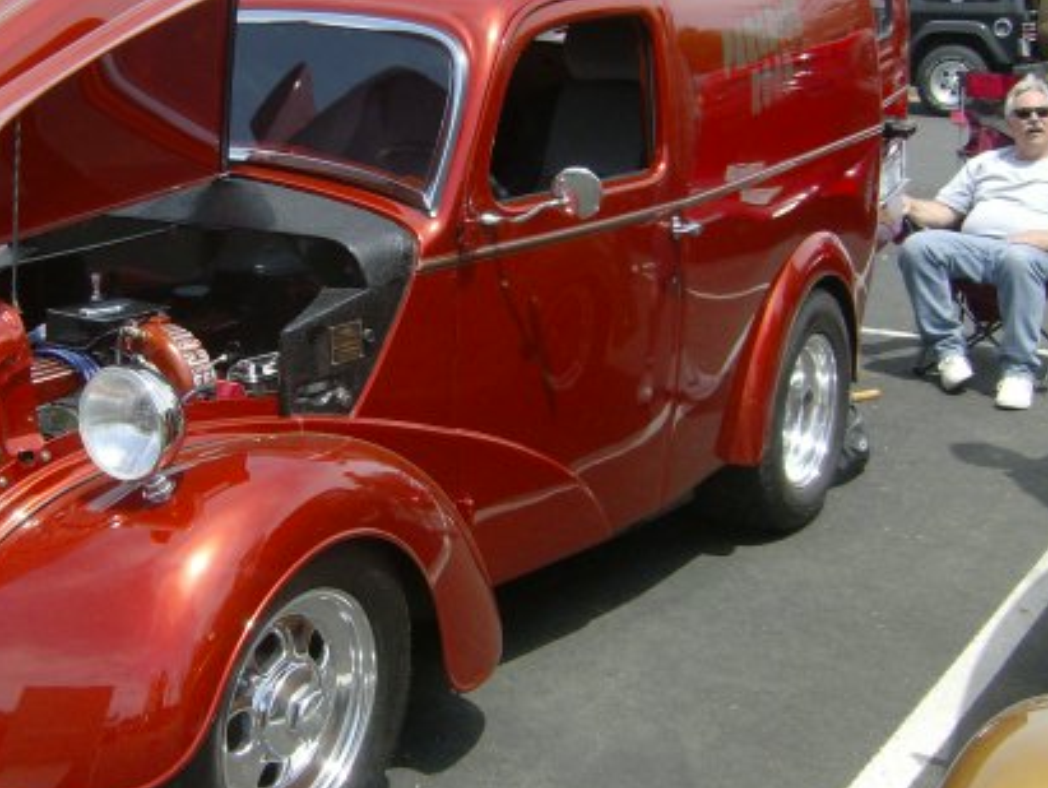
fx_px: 1697
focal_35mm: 56
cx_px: 354
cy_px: 283
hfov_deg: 34.0
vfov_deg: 26.0
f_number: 4.7
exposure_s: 1/419
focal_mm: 6
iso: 100
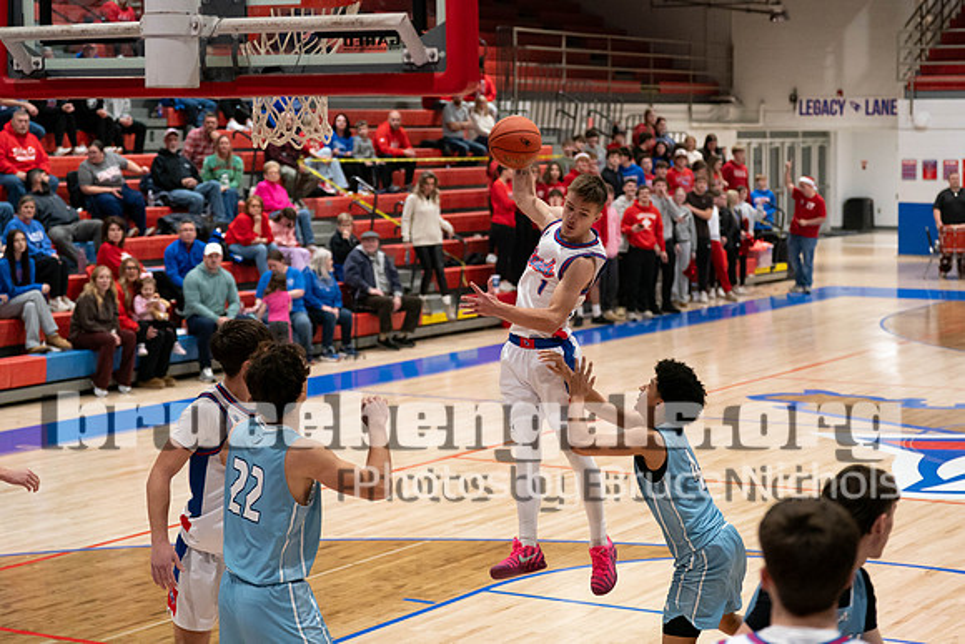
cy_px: 283
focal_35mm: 78
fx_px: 2103
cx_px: 541
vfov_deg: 17.4
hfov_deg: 25.8
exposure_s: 1/1000
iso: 4000
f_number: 2.8
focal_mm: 70
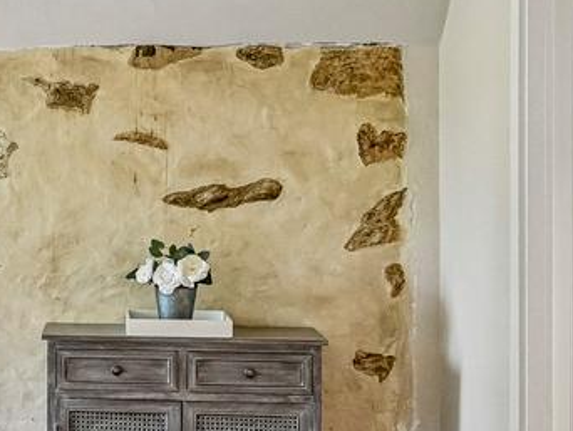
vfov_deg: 16.0
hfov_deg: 19.4
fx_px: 1524
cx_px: -208
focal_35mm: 92
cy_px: 78
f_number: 8
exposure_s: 1/40
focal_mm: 16
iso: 800
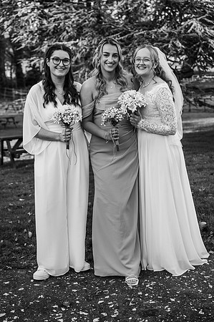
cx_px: 107
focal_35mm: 60
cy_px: 161
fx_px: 536
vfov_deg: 33.4
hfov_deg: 22.6
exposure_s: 1/320
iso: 100
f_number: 4
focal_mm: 60
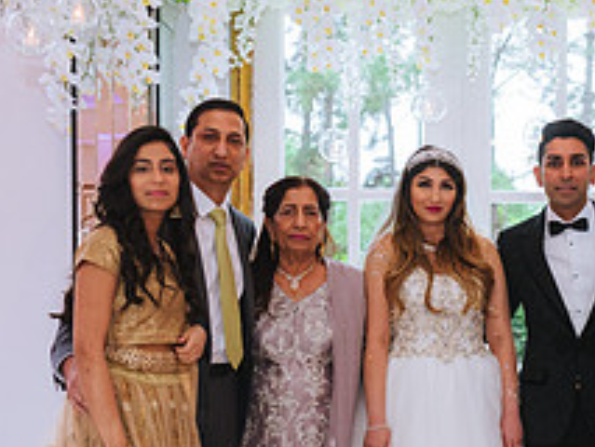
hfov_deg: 25.2
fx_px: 1307
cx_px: 472
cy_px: 373
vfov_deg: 19.2
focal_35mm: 76
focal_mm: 29
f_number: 2.8
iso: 800
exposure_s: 1/200
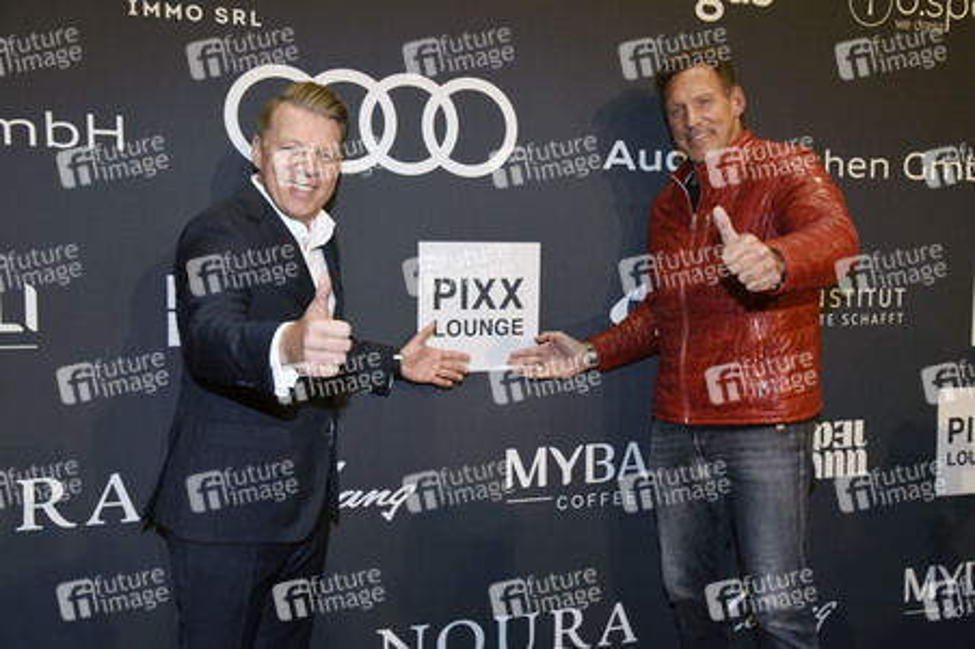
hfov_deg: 58.8
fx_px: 866
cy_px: 324
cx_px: 488
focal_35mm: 32
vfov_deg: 41.1
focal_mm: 32
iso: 2000
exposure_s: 1/125
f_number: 6.3
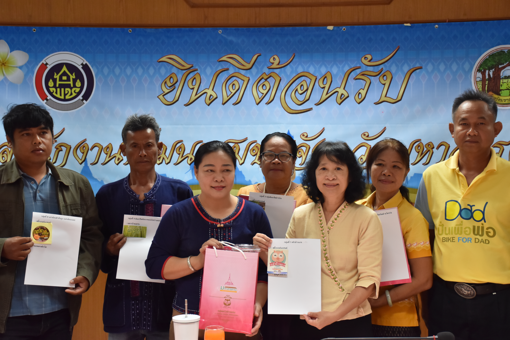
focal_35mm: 52
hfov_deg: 37.9
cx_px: 255
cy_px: 170
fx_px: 744
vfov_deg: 25.8
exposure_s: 1/80
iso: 800
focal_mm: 35
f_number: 4.5
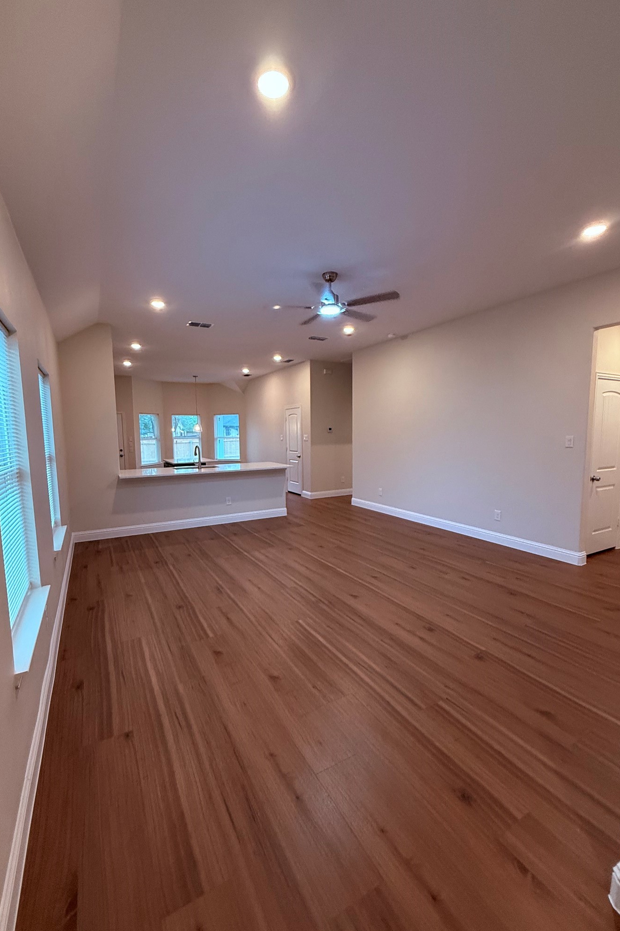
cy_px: 473
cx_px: 296
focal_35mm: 15
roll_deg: +0.4
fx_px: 388
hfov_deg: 77.3
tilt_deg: -3.4
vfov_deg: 100.4
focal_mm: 2.22
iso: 400
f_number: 2.2
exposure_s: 1/120
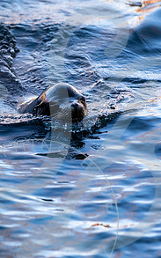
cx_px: 77
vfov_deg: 6.7
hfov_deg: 4.2
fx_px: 2198
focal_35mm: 313
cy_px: 154
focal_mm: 200
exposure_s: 1/500
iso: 200
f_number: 2.8
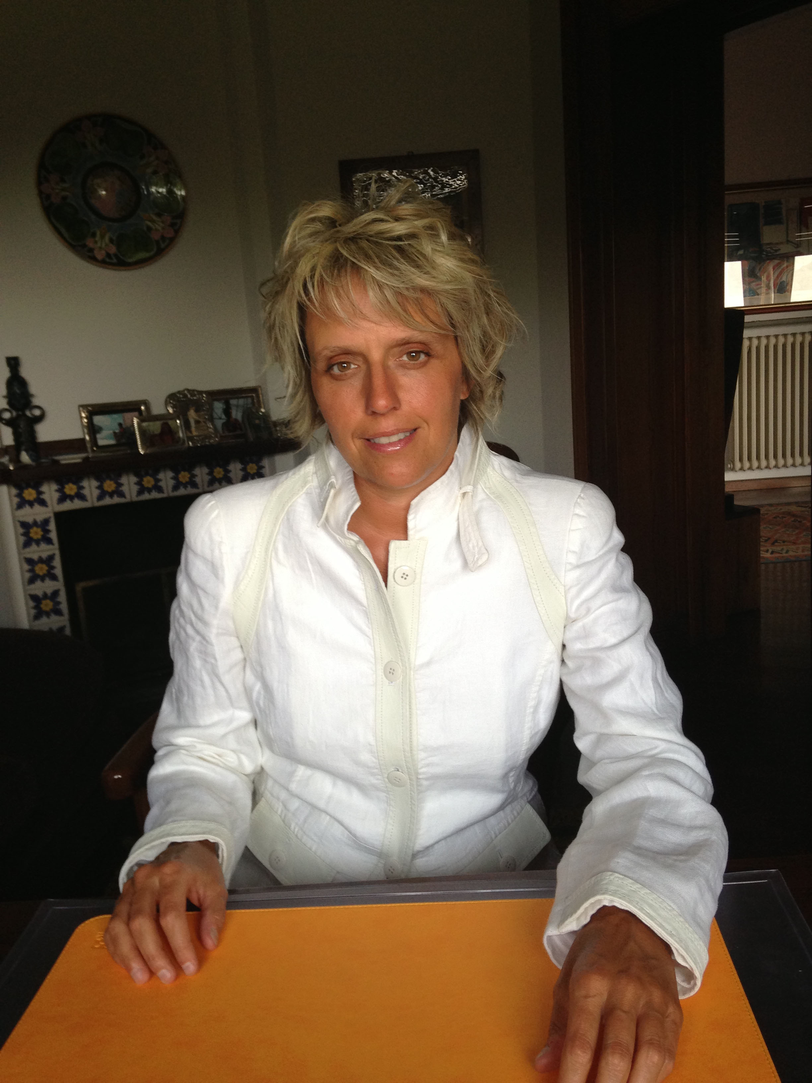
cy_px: 542
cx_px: 406
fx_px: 1032
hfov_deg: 42.9
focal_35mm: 33
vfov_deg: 55.4
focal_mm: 4.13
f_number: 2.4
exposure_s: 1/120
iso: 100
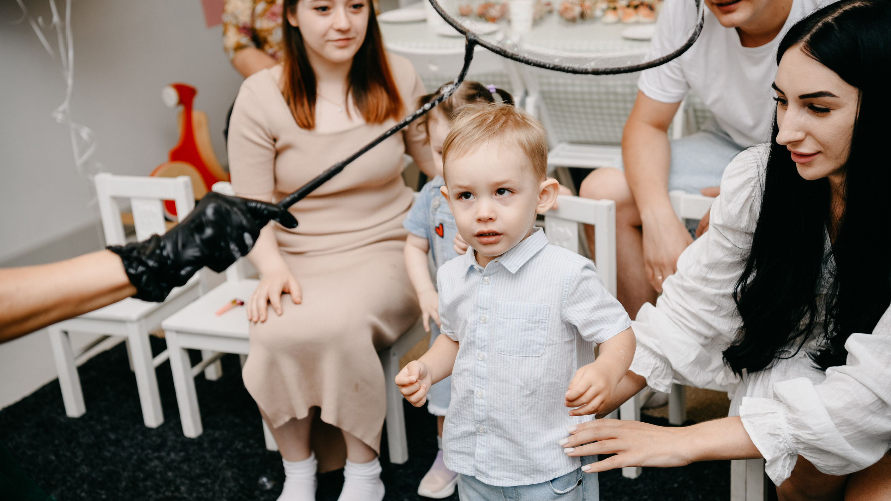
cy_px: 278
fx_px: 1205
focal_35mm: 51
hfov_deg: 40.6
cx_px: 446
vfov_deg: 23.5
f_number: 3.5
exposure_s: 1/160
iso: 160
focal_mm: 48
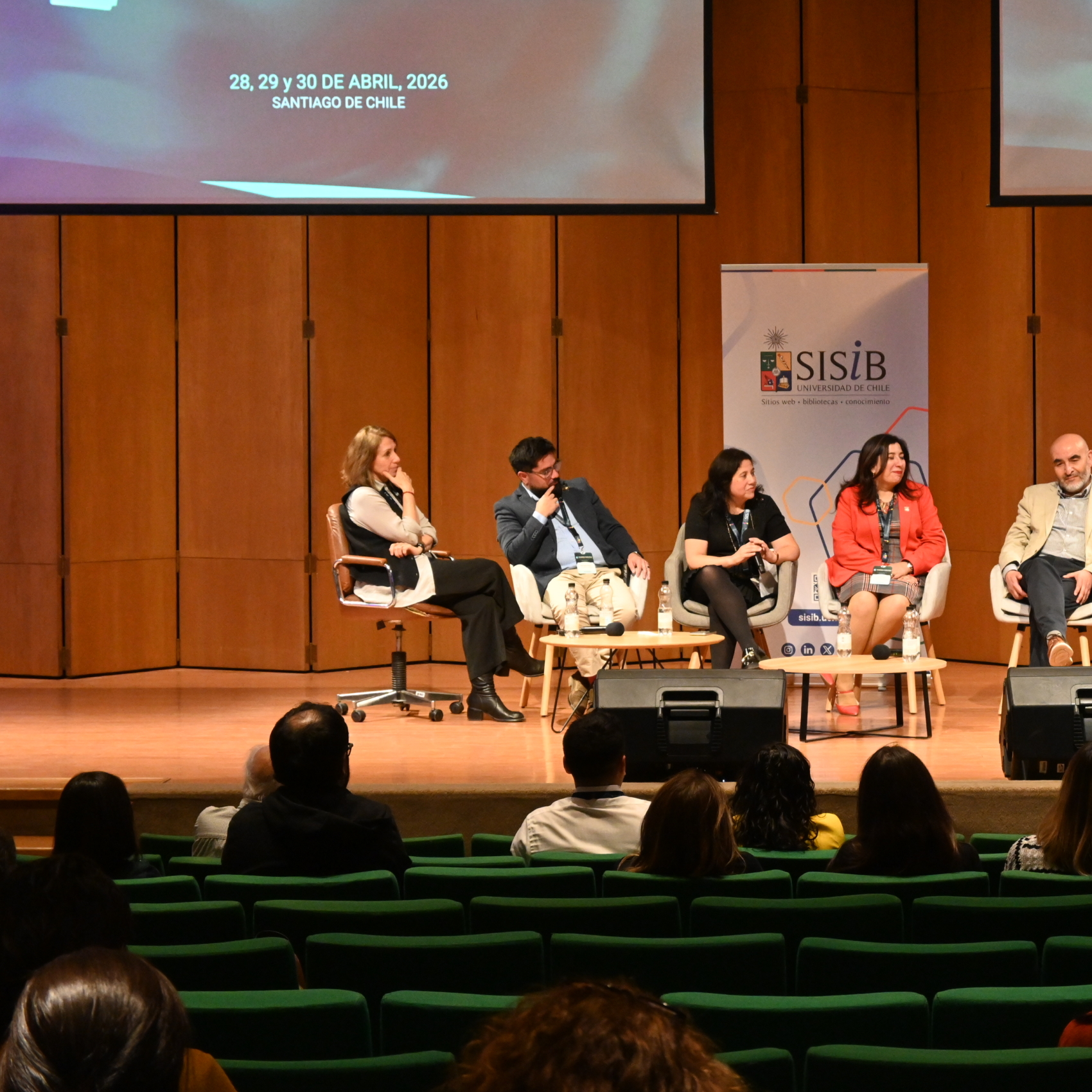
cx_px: 797
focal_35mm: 96
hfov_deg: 18.0
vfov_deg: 18.1
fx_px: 3426
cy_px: 546
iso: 3600
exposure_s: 1/60
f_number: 6.3
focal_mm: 50
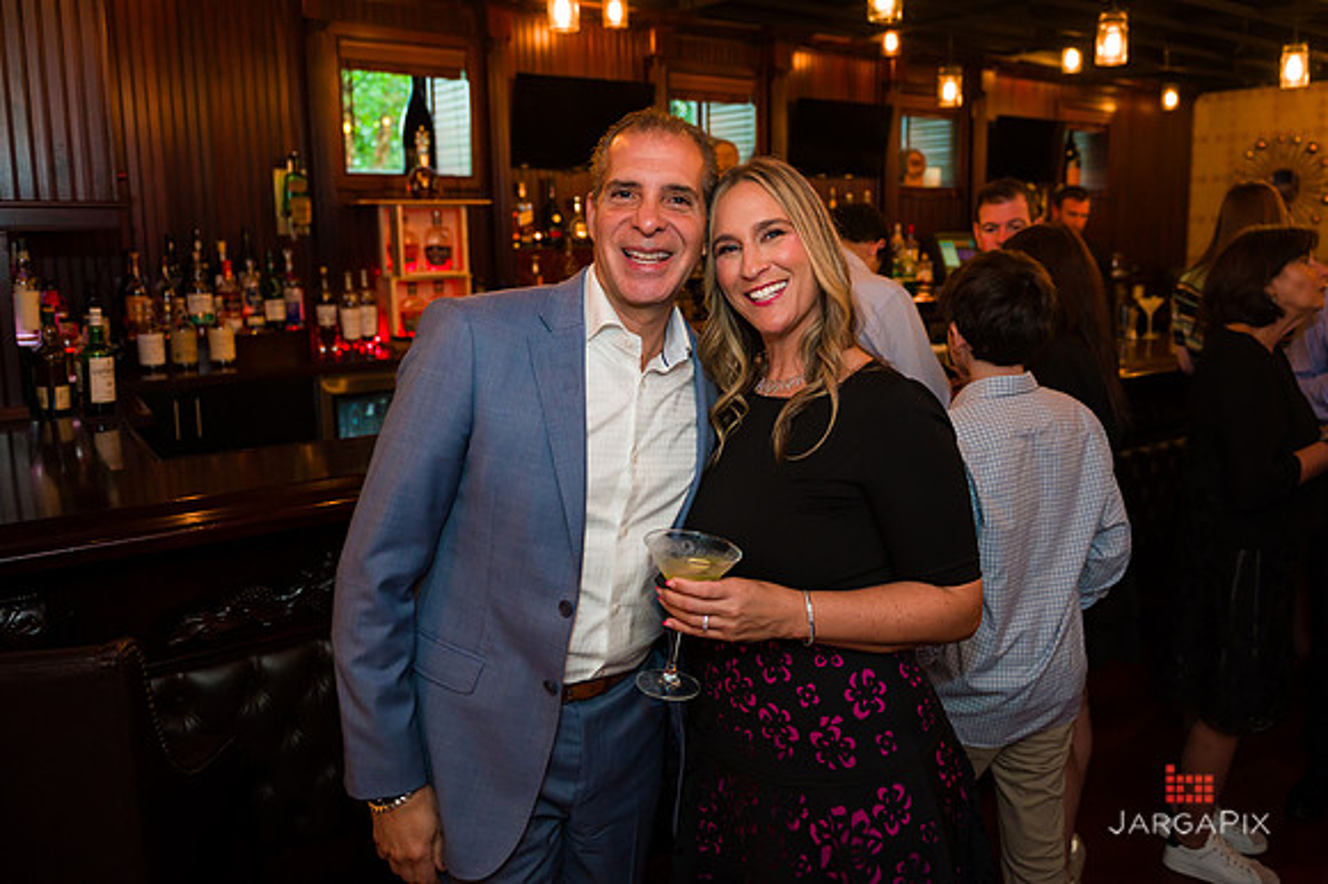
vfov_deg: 46.4
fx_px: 1027
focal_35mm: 28
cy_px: 378
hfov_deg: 65.4
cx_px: 764
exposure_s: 1/200
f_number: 3.2
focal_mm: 24
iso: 1250
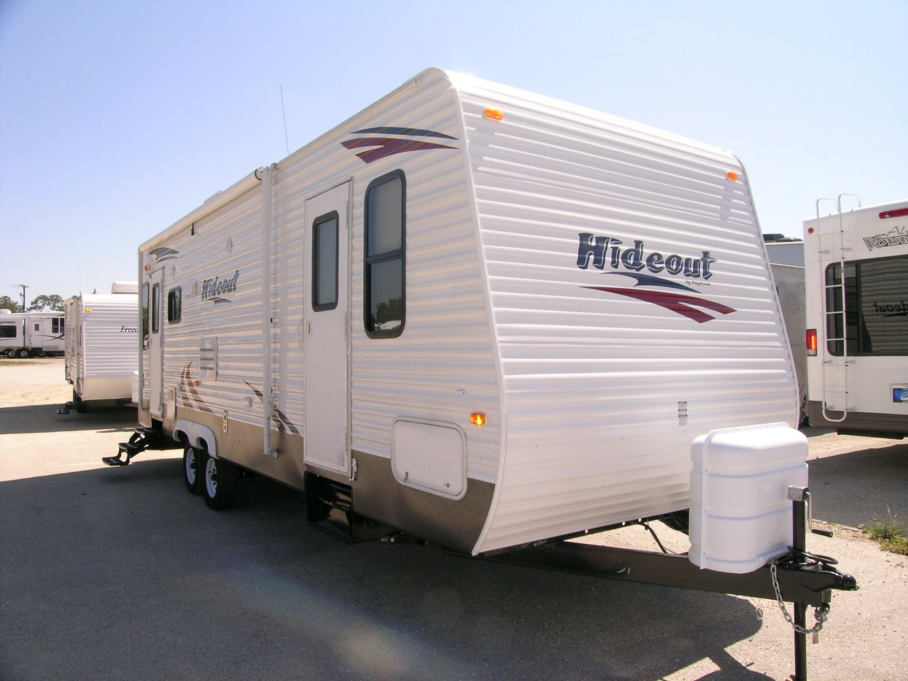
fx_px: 734
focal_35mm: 28
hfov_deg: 63.4
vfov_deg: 49.7
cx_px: 454
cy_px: 340
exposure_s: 1/214
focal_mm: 5.8
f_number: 7.9
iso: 71
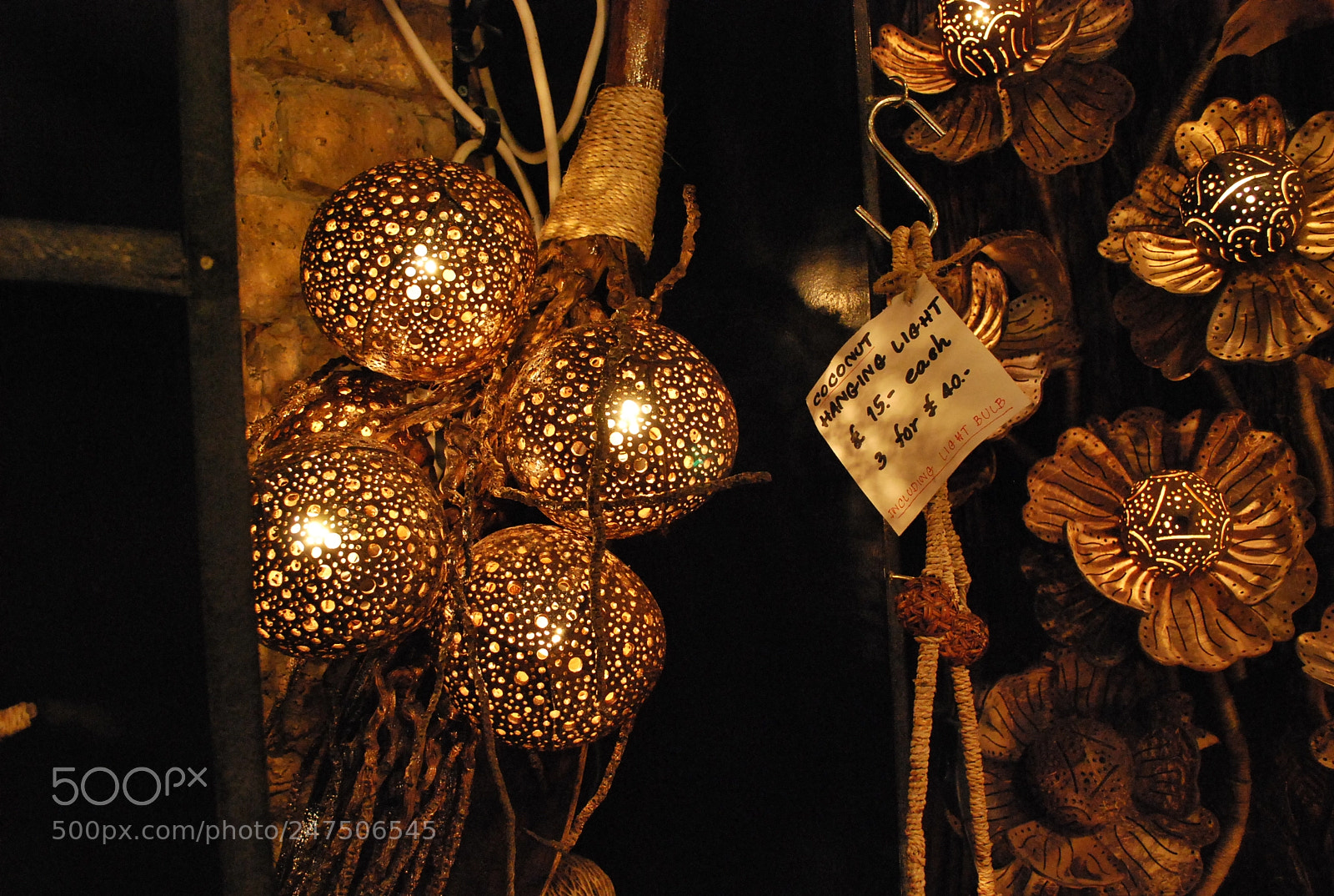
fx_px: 1225
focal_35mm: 33
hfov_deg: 57.1
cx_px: 667
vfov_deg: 40.1
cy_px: 448
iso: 1600
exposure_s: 1/50
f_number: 7.1
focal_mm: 22
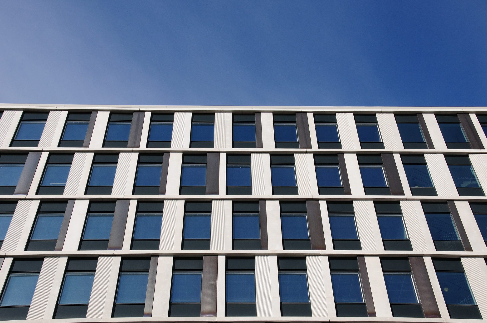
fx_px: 649
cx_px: 244
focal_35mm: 48
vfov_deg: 28.0
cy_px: 162
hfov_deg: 41.2
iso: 200
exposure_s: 1/400
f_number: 10
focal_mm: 32
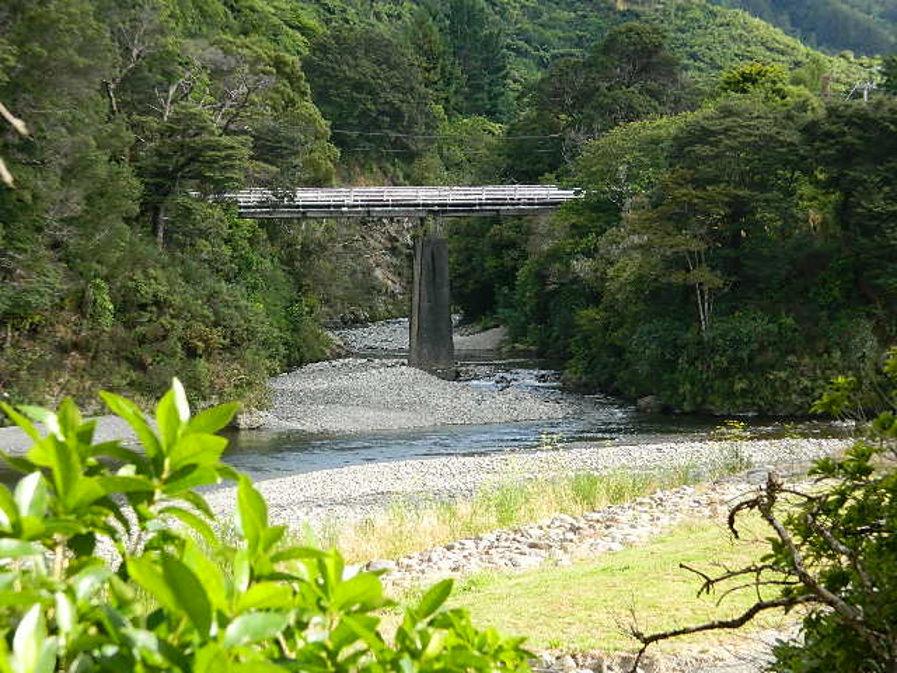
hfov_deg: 19.1
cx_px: 448
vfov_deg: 14.4
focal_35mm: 103
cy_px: 336
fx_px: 2669
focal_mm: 18.6
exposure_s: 1/160
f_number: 4.5
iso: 80
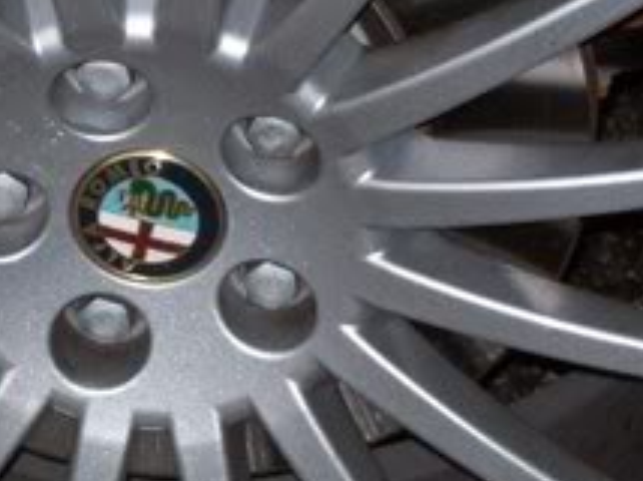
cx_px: 30
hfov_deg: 6.1
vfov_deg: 4.6
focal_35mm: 323
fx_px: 5993
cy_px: 165
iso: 200
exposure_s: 1/128
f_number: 4.8
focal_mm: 18
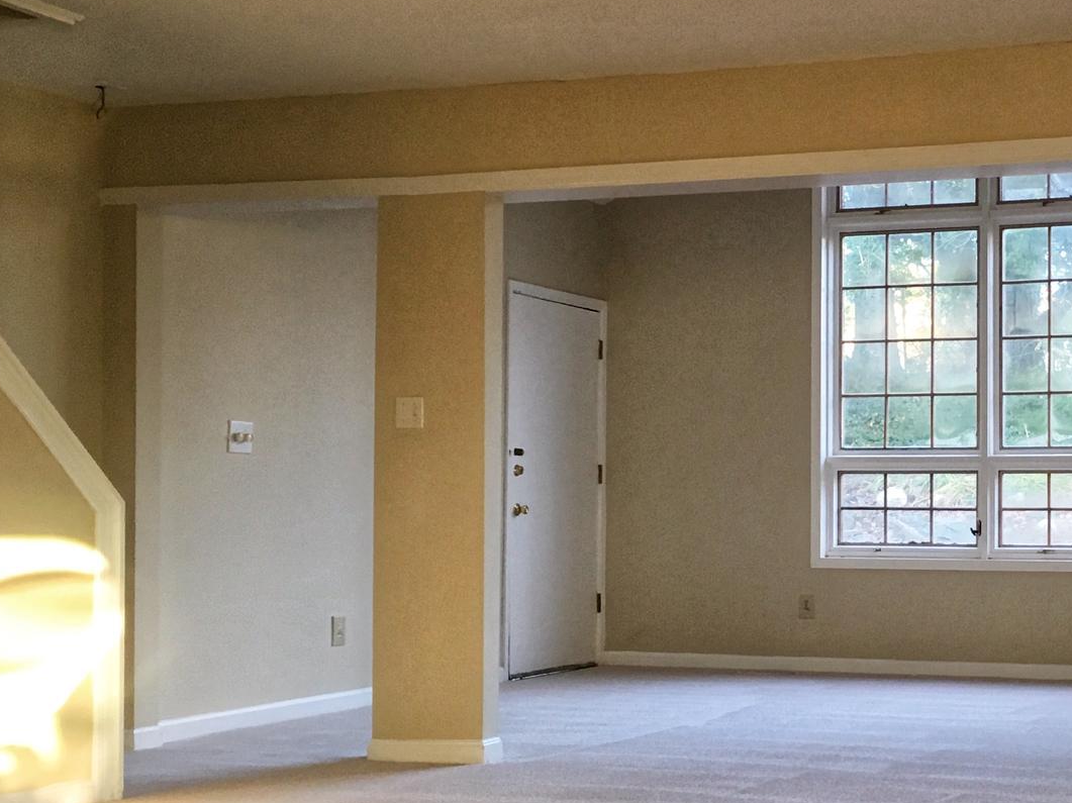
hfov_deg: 32.6
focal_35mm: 56
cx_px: 970
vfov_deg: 26.1
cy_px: 389
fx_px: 1734
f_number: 2.2
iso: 80
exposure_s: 1/30
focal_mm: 4.15
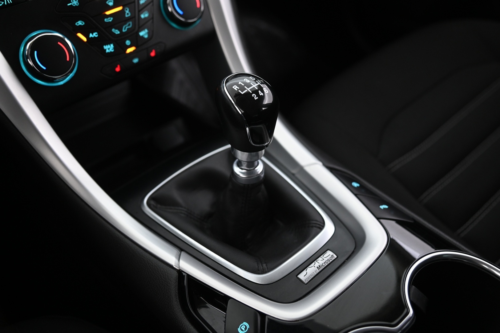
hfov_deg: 50.7
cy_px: 166
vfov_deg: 35.0
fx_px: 527
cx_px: 250
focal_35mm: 38
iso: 2000
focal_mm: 38
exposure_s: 1/15
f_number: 4
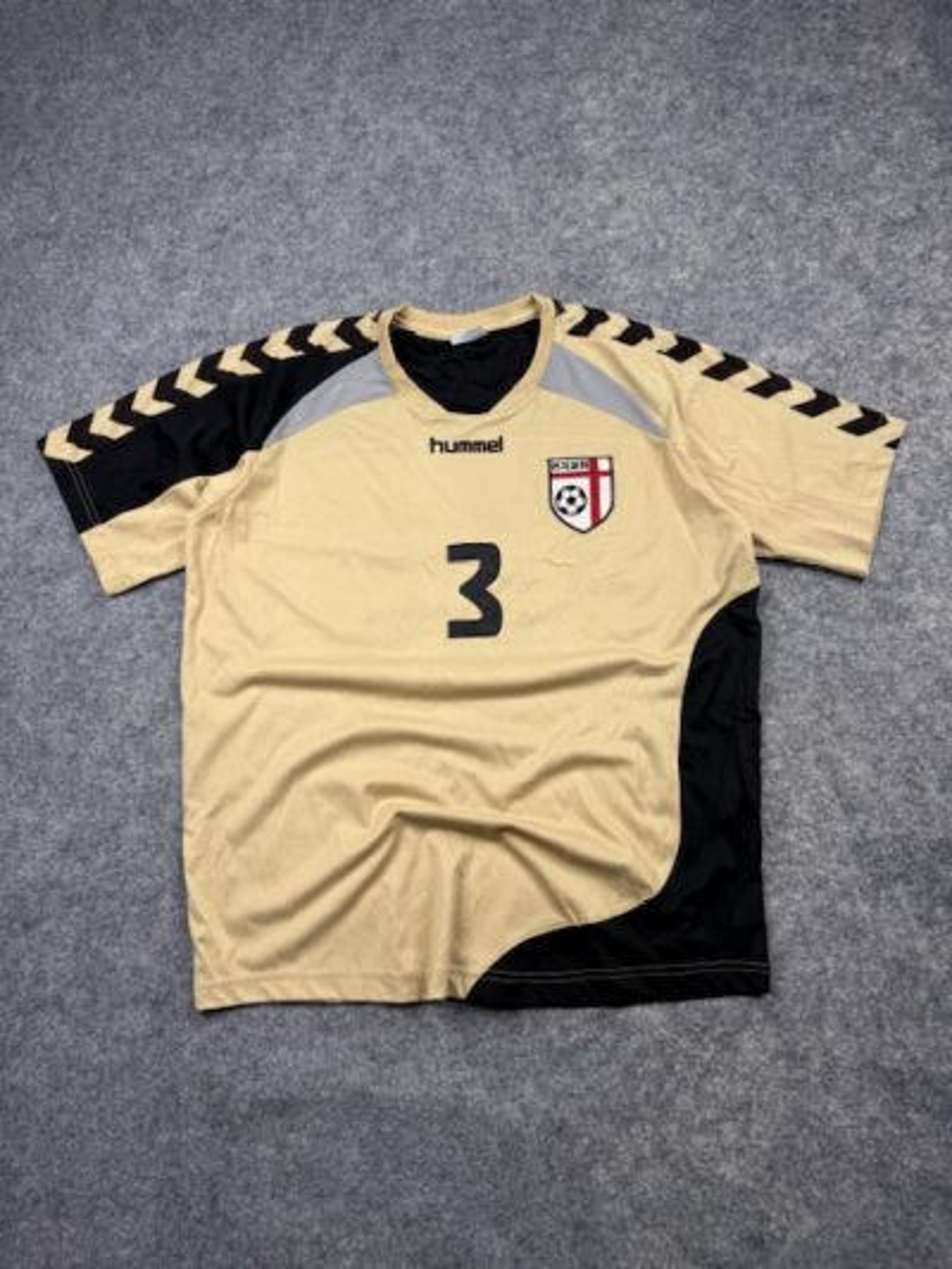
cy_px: 634
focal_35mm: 24
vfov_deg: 71.6
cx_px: 476
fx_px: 880
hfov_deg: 56.8
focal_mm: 6.76
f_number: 1.78
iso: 64
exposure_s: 1/201
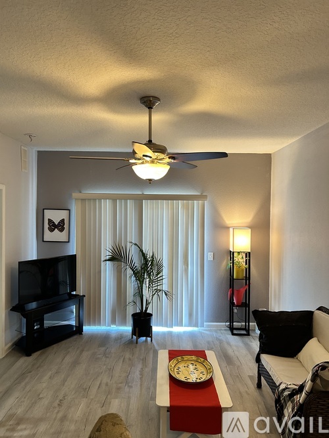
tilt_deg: -3.1
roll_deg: -1.0
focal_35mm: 26
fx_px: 330
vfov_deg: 67.3
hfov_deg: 53.0
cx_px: 164
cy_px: 219
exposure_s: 1/60
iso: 200
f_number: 1.5
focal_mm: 5.7
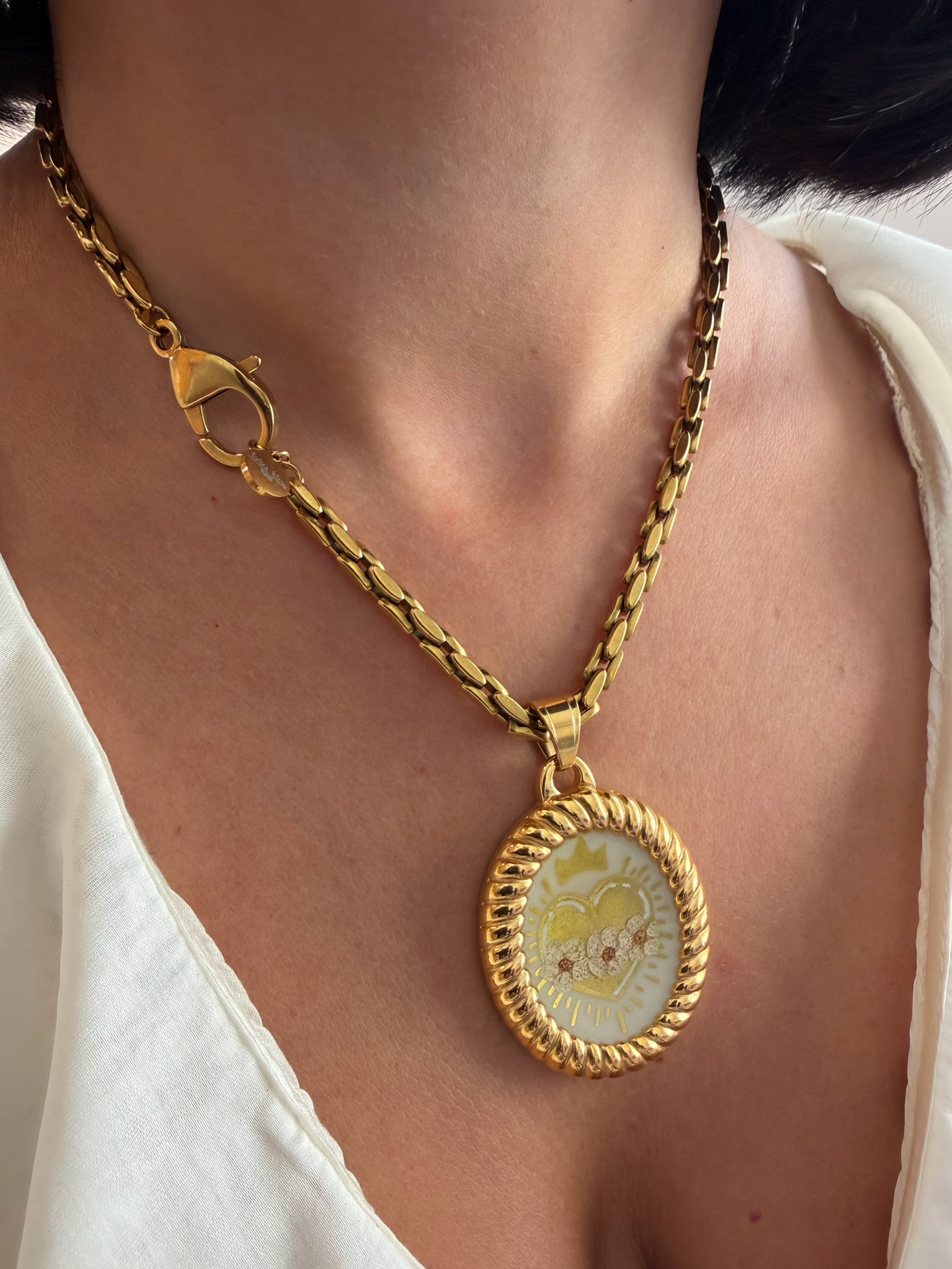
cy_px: 644
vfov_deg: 69.4
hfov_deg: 54.9
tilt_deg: -26.2
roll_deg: -2.0
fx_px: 917
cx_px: 493
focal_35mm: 25
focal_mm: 2.22
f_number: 2.2
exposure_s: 1/121
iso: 160
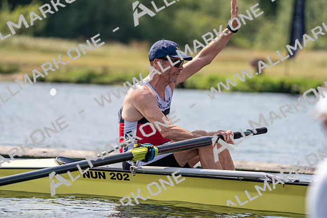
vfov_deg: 3.8
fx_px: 3316
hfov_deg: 5.6
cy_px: 109
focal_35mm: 365
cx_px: 164
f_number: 6.3
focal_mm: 365
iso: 250
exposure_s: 1/1600
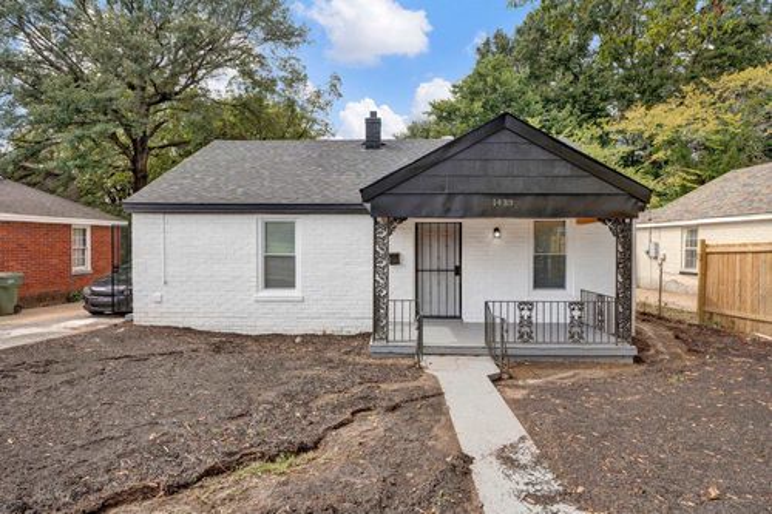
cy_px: 257
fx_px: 414
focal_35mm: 19
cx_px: 386
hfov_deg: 86.0
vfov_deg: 63.7
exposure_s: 1/1250
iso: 1000
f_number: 8
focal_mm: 19.3
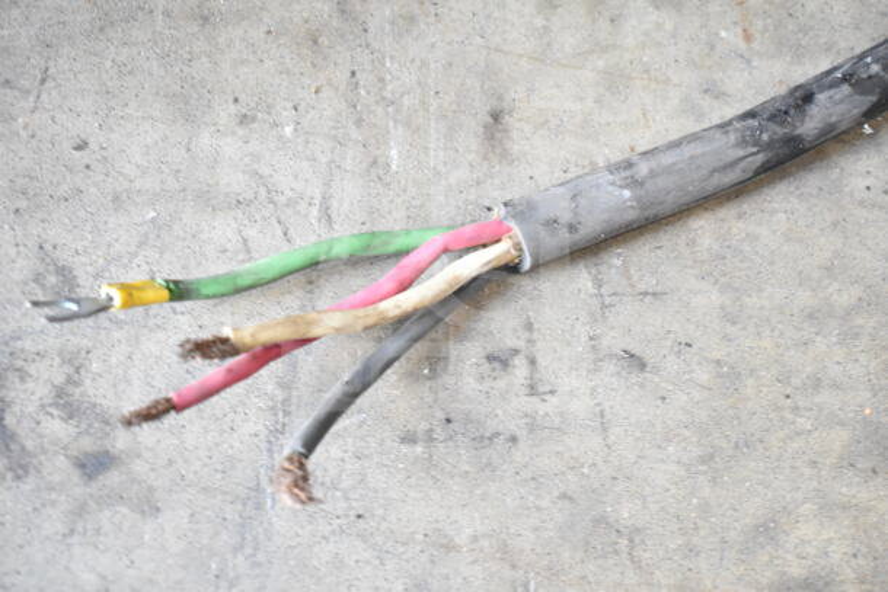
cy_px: 296
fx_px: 1258
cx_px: 444
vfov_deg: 26.5
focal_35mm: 51
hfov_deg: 38.9
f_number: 4.5
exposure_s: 1/60
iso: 1600
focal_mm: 34
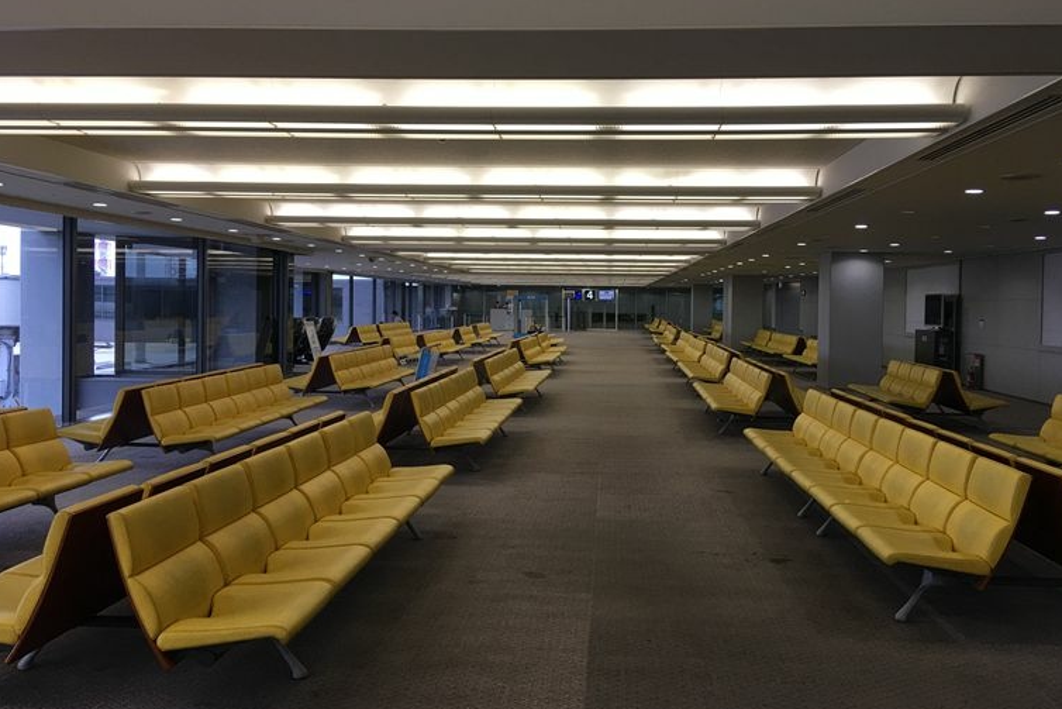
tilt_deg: +0.3
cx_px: 559
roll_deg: -0.7
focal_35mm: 32
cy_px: 319
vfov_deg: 41.1
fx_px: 944
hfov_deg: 58.7
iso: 25
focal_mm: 4.15
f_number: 2.2
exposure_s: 1/40
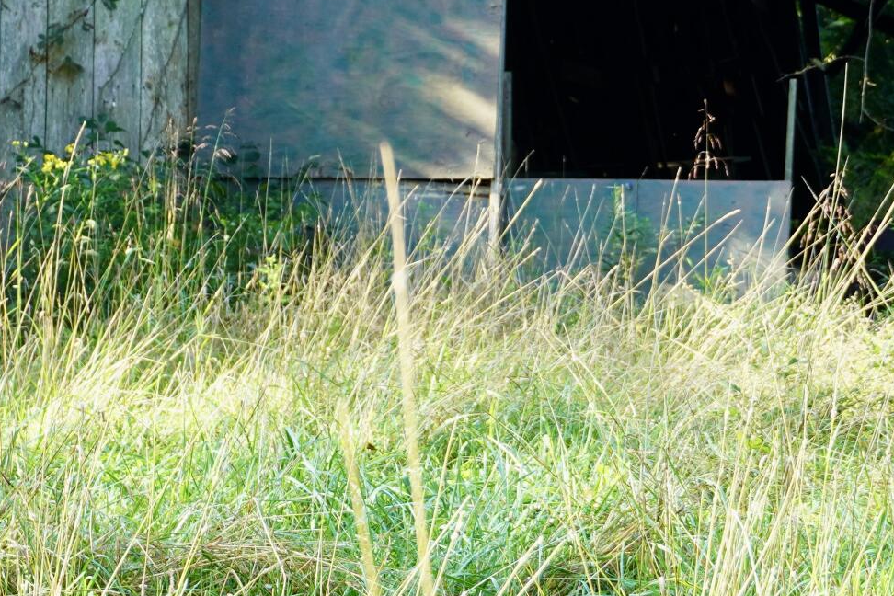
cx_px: 738
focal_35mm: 181
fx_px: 4483
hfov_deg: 11.3
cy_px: -125
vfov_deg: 7.5
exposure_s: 1/60
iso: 100
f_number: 4.5
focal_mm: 39
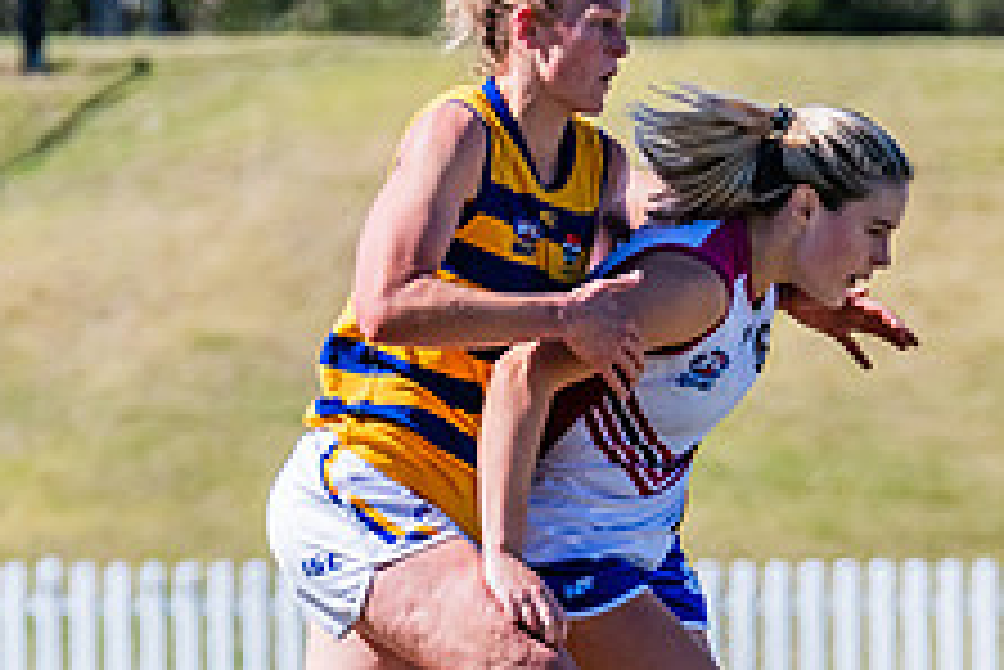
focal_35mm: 1352
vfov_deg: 1.0
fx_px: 37729
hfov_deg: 1.5
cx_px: 845
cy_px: 885
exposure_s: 1/1600
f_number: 10
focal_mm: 420
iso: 800
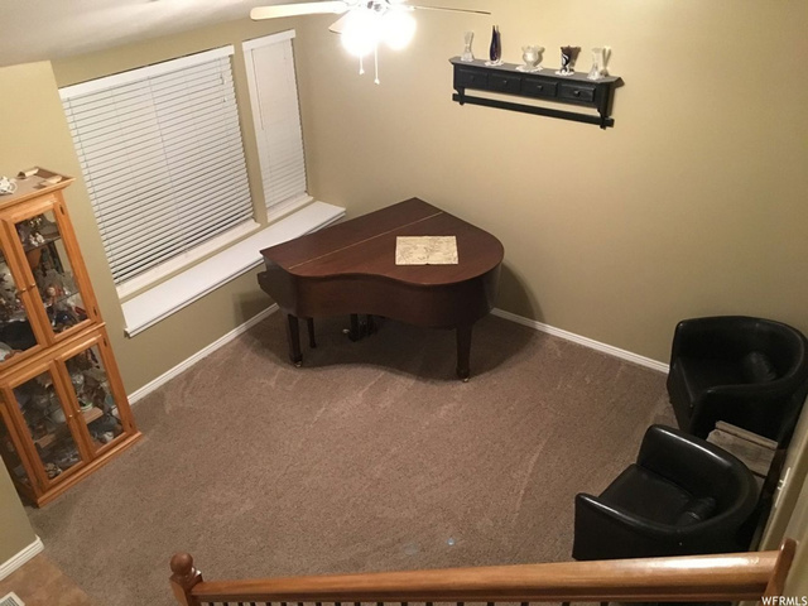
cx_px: 404
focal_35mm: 29
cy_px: 303
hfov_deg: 61.7
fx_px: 677
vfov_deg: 48.2
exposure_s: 1/15
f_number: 2.2
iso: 320
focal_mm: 4.15
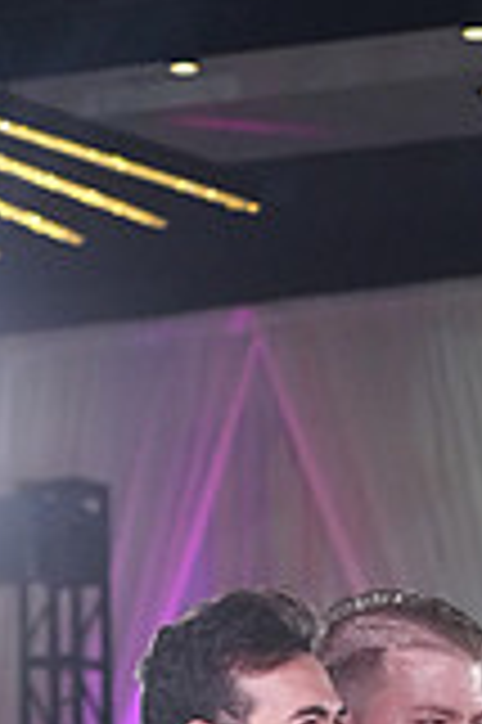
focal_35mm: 274
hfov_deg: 5.0
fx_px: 5514
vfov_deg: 7.3
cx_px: 538
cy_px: 1291
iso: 2500
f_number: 4
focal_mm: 76
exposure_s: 1/400
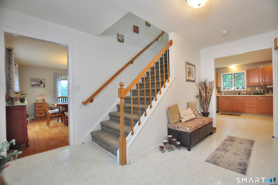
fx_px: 116
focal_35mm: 15
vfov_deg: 77.2
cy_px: 92
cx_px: 139
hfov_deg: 100.5
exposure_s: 1/80
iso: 640
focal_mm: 10
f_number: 4
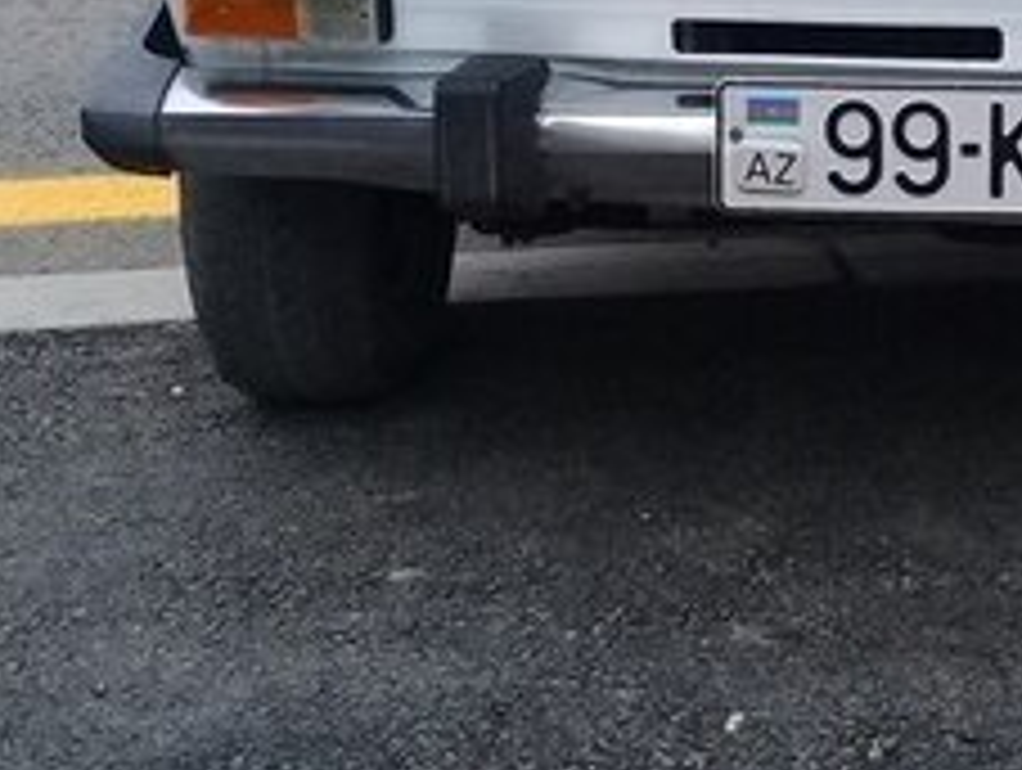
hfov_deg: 21.3
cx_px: 891
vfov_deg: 15.9
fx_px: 2661
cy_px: -128
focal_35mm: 90
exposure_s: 1/228
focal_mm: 3.3
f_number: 2.2
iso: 50
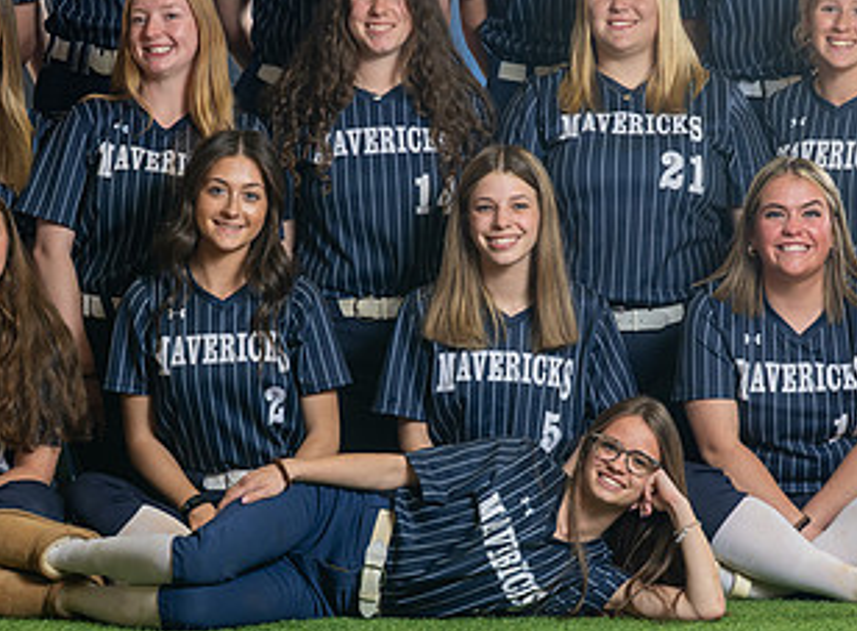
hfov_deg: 9.6
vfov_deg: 7.1
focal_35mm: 208
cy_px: 273
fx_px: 5118
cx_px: 453
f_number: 2.8
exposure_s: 1/200
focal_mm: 76
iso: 200
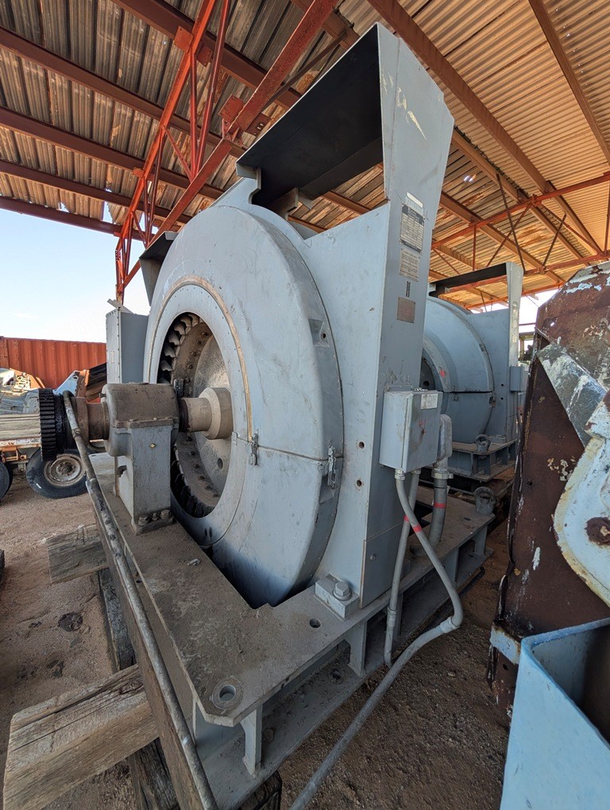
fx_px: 281
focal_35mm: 12
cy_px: 405
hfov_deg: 94.6
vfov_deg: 110.5
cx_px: 305
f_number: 1.7
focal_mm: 2.02
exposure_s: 1/496
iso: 41
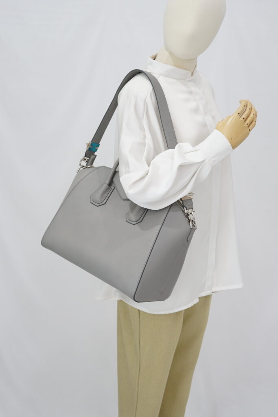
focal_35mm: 50
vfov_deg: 39.6
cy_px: 208
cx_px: 139
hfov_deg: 27.0
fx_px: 579
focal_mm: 50
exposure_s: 1/13
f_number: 6.3
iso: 640
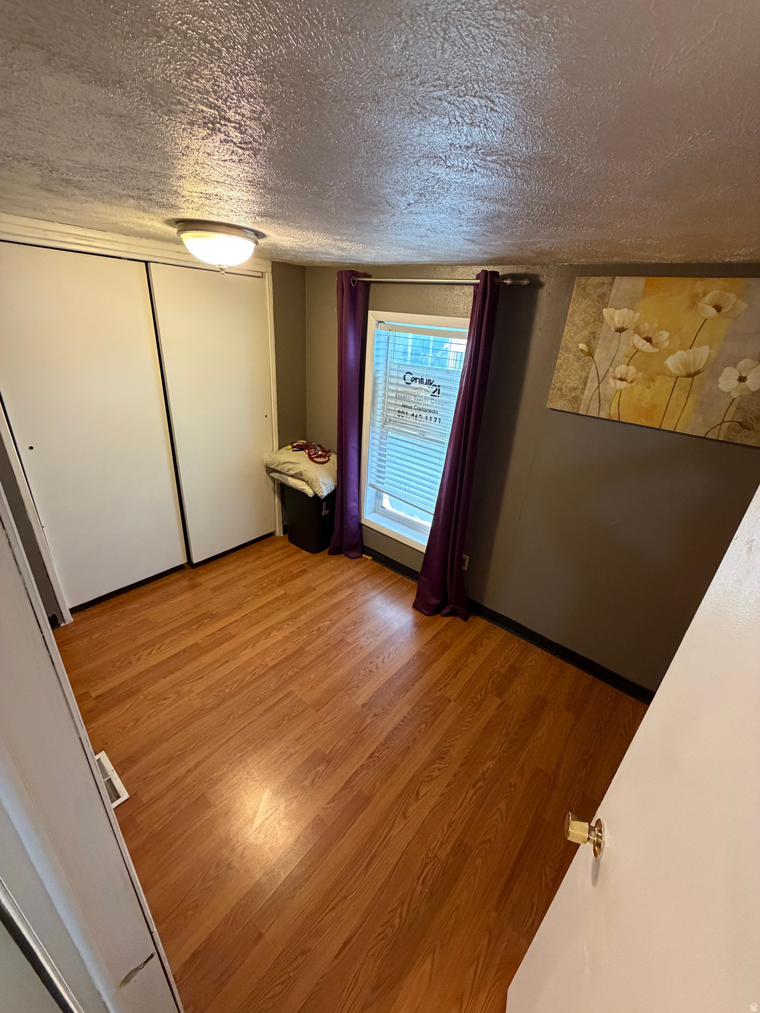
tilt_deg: -24.5
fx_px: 410
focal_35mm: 14
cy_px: 506
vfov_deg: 102.1
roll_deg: -3.9
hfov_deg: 85.7
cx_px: 380
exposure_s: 1/60
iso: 640
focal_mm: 2.22
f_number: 2.2
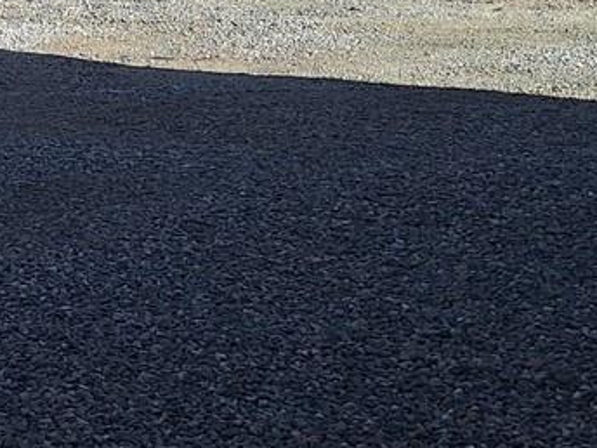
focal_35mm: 107
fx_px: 1845
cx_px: -312
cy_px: -201
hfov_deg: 16.6
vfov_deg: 13.2
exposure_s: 1/2618
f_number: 1.8
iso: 40
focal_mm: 5.54
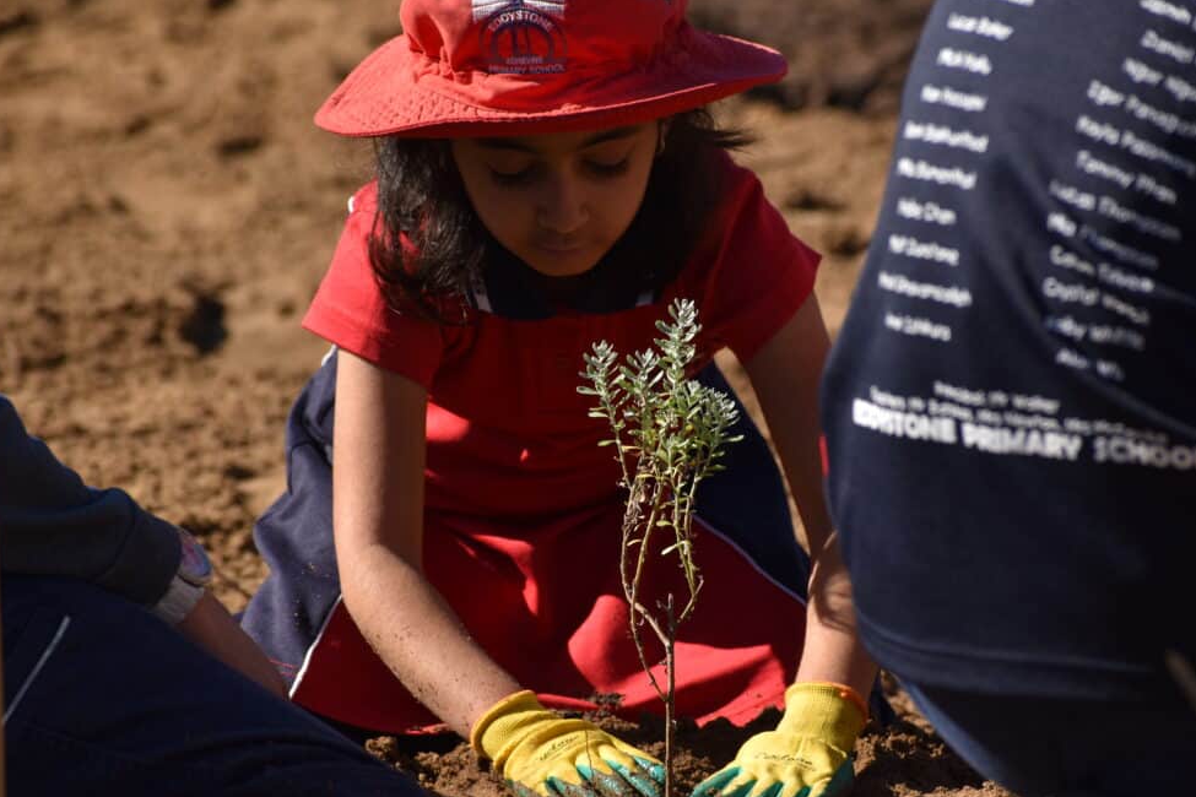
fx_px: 10464
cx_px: 596
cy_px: 414
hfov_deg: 6.5
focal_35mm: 315
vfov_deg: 4.4
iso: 160
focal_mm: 200
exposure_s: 1/500
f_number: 8
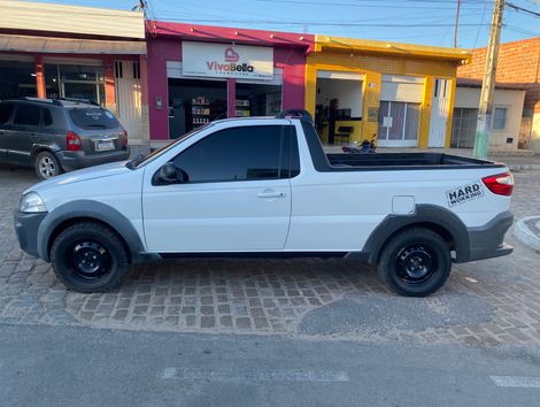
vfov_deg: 53.2
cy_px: 204
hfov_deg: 67.2
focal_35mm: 26
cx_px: 270
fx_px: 406
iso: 32
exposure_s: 1/272
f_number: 1.8
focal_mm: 4.25
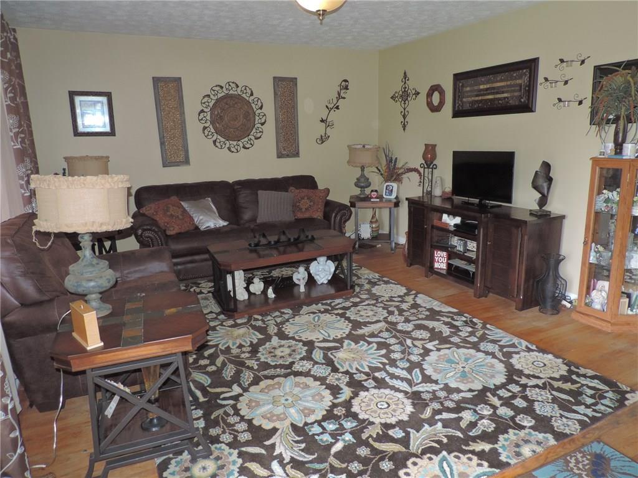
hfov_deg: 71.6
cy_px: 239
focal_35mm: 24
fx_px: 442
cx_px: 319
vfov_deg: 56.8
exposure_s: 1/30
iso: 200
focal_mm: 4.3
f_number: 3
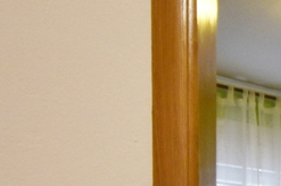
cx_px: 464
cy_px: 305
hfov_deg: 21.4
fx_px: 569
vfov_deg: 16.4
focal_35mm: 73
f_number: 4.5
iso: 250
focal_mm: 10
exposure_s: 1/15
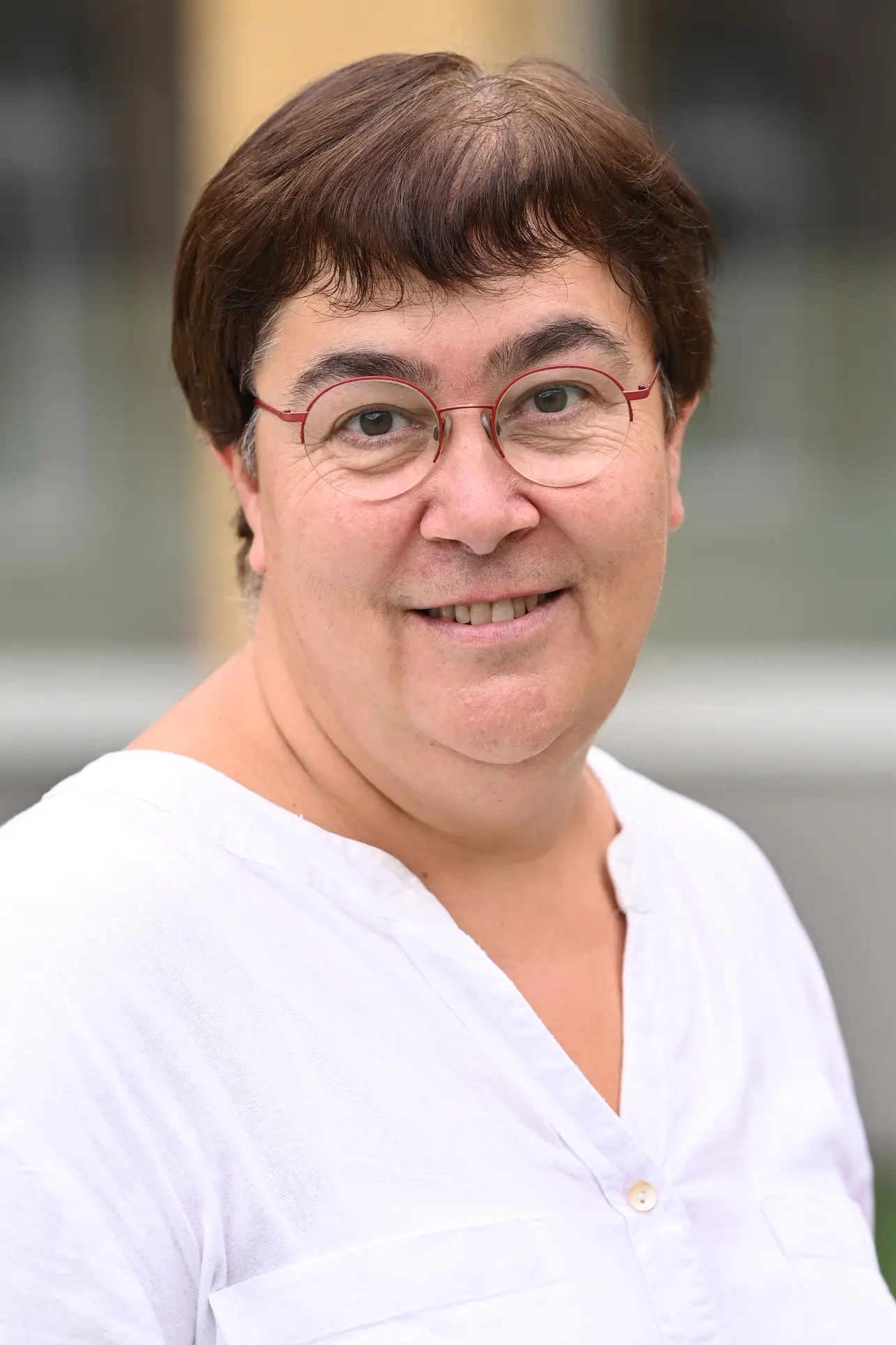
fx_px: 5041
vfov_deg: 15.2
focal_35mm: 135
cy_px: 672
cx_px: 448
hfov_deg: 10.2
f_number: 3.5
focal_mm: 135
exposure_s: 1/200
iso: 500
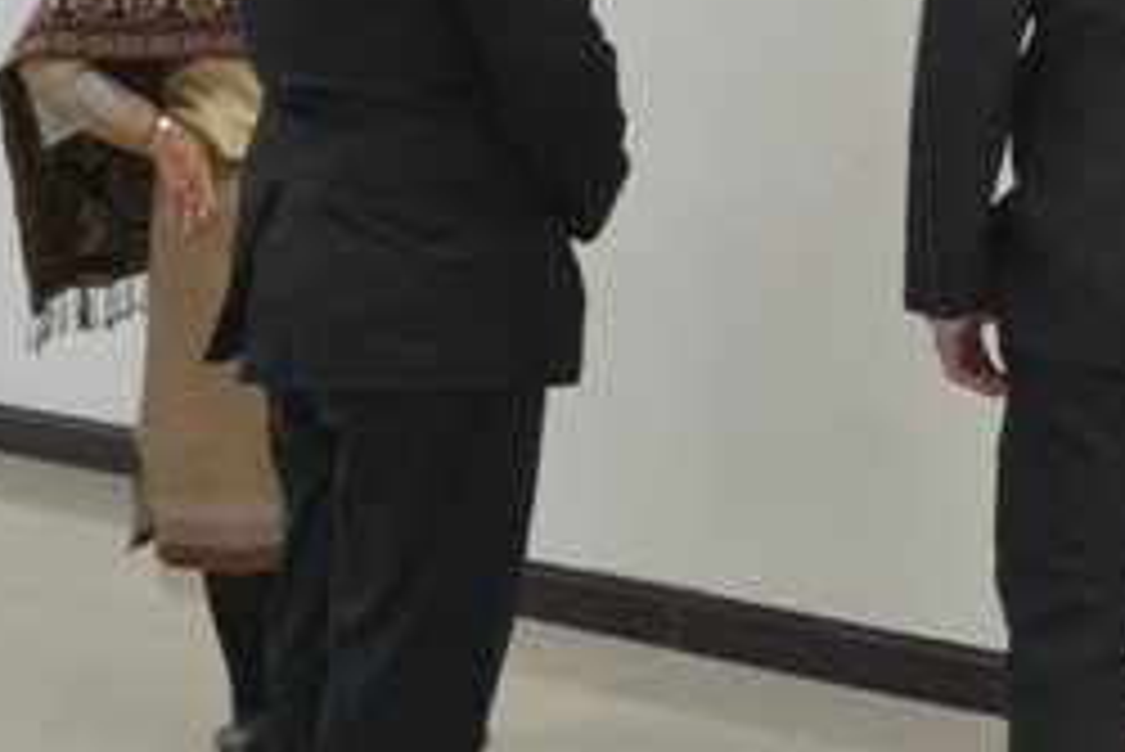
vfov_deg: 12.6
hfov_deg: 18.9
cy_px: 117
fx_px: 3377
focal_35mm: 108
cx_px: 432
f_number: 10
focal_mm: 24
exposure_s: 1/30
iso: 1800
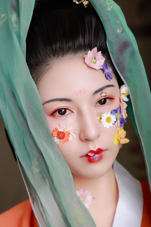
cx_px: 76
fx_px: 655
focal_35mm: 104
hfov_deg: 13.2
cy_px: 113
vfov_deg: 19.6
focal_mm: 105
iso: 100
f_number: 6.3
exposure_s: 1/160
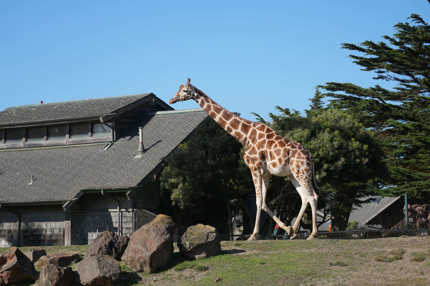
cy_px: 143
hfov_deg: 20.4
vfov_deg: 13.7
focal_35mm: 100
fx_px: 1194
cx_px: 215
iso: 160
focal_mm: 100
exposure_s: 1/1000
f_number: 4.5
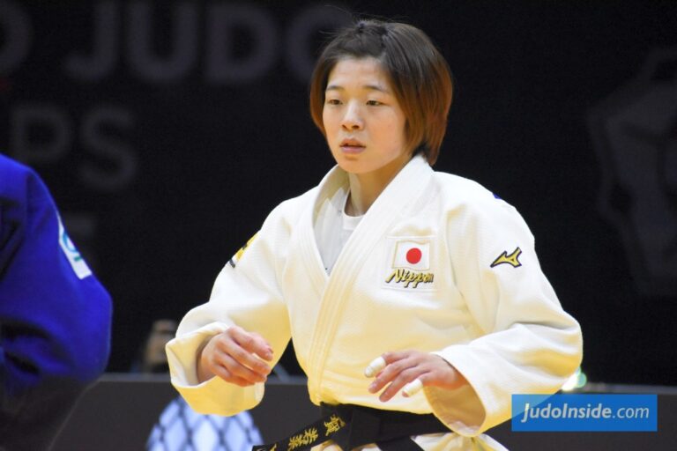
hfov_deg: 4.9
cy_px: 226
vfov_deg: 3.3
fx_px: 7898
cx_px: 338
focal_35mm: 420
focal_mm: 280
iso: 6400
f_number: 7.1
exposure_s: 1/640
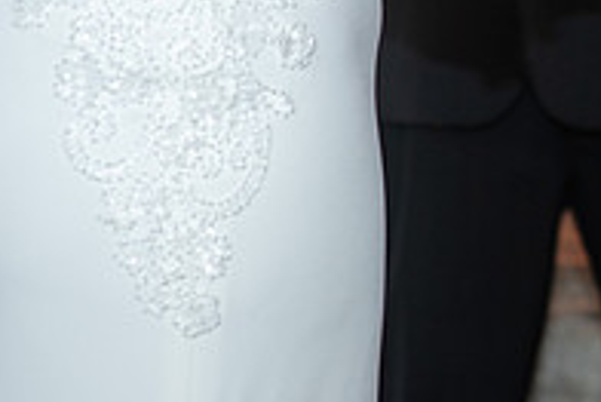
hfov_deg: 8.1
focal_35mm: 252
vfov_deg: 5.4
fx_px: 4210
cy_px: -158
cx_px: 693
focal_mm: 85
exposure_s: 1/125
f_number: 3.2
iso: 640
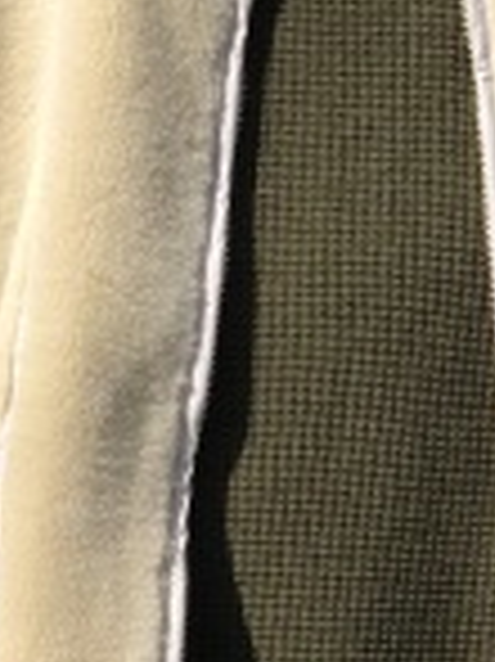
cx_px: 214
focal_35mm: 177
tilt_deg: -8.3
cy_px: 459
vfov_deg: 11.2
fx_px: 3380
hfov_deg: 8.4
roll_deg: +0.2
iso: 16
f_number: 2.4
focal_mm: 6
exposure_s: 1/1621
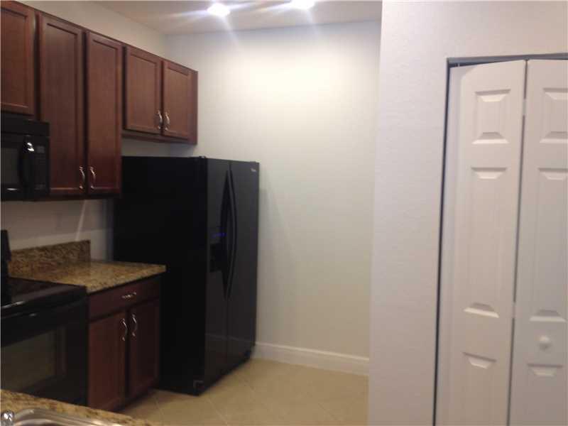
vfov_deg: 40.7
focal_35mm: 35
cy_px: 213
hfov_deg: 52.6
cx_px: 284
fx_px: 574
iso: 64
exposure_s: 1/20
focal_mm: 4.28
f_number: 2.4
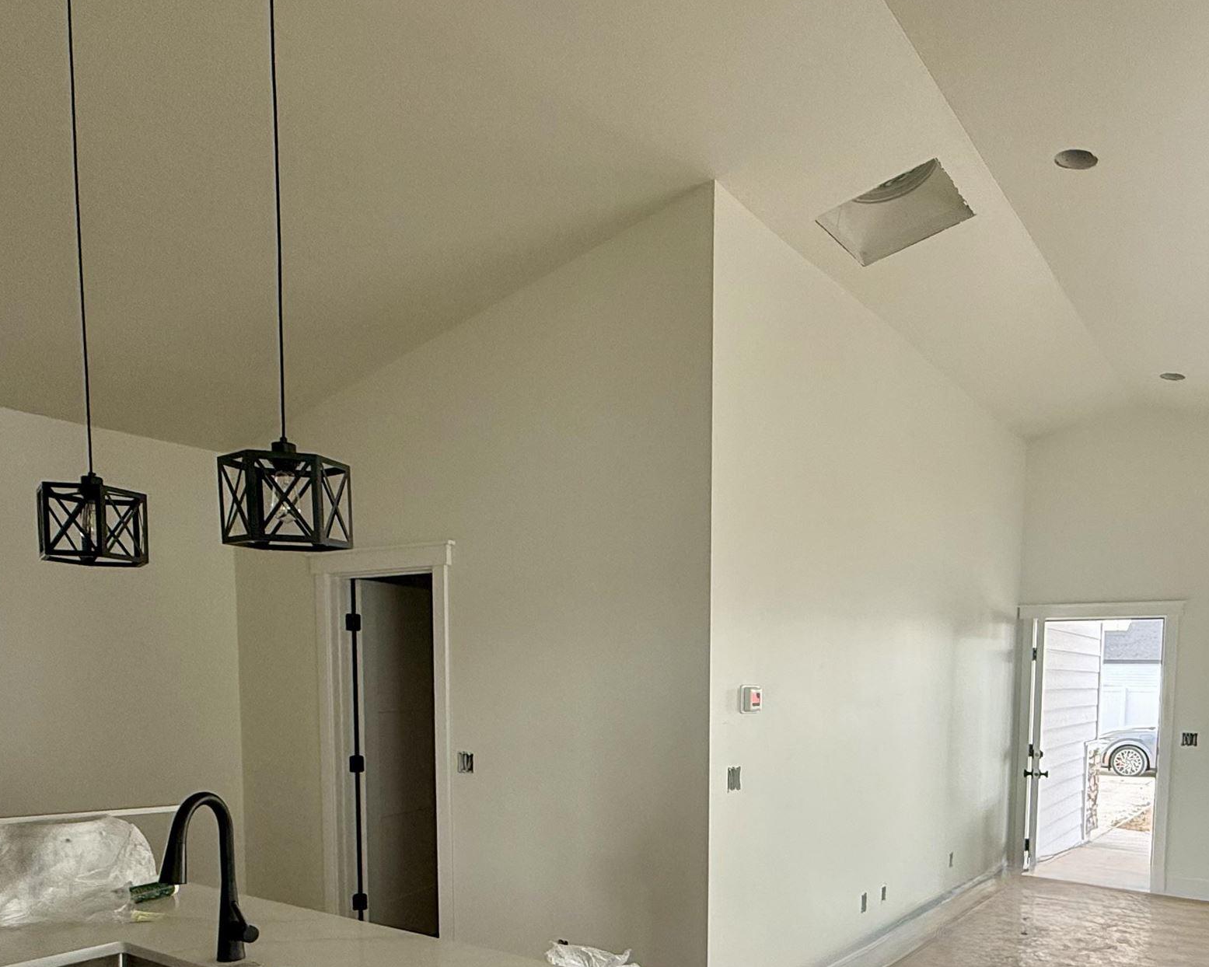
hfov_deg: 63.5
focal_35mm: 27
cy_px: 763
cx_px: 728
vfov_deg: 50.2
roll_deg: -1.4
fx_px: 966
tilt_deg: -6.0
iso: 160
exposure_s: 1/99
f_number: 2.2
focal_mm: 2.22
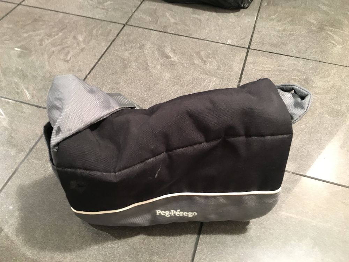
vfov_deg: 48.2
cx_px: 174
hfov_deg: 61.7
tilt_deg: -52.7
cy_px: 131
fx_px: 292
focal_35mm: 29
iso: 200
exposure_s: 1/20
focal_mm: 4.15
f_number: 2.2
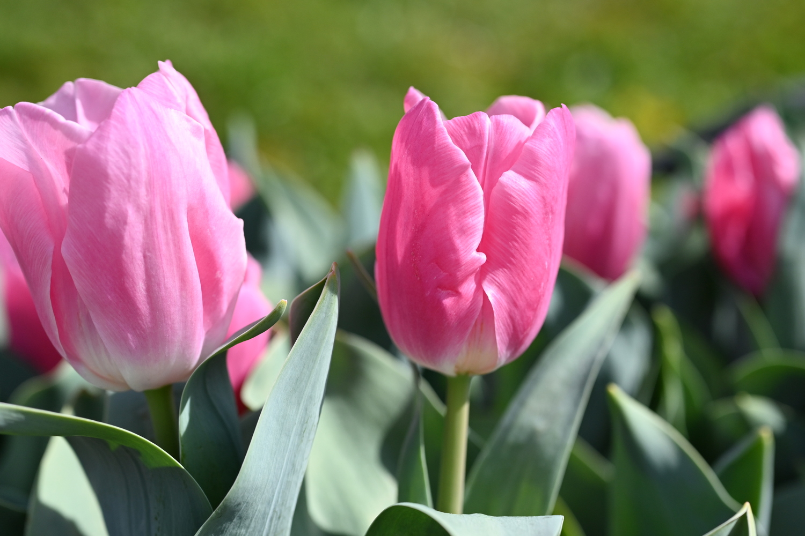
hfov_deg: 39.6
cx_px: 402
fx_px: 1118
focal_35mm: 50
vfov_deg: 27.0
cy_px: 268
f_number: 5
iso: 640
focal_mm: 50
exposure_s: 1/4000
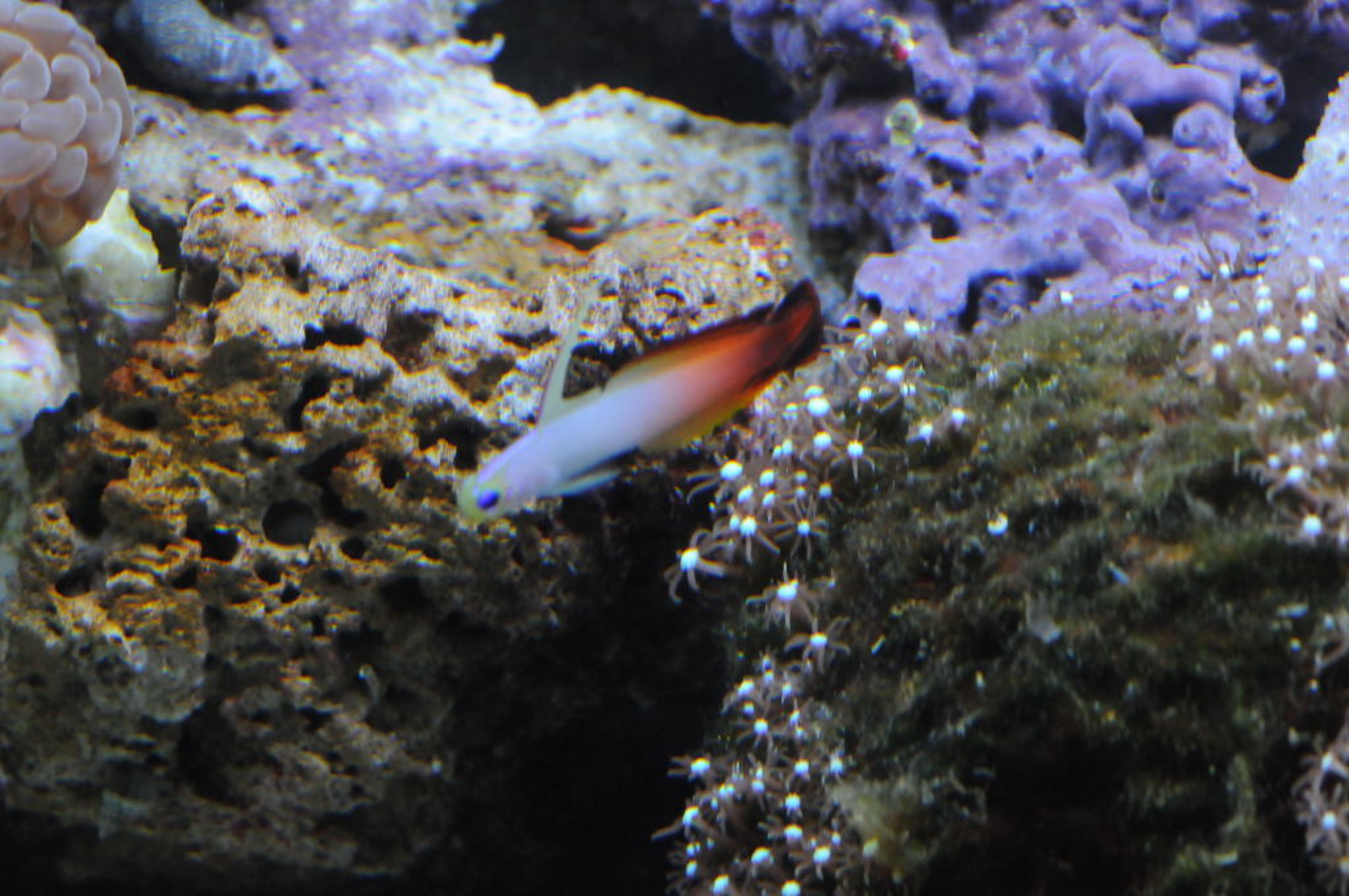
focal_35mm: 158
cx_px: 674
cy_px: 448
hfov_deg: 13.1
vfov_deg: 8.7
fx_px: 5894
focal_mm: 105
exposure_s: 1/250
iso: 3200
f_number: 8
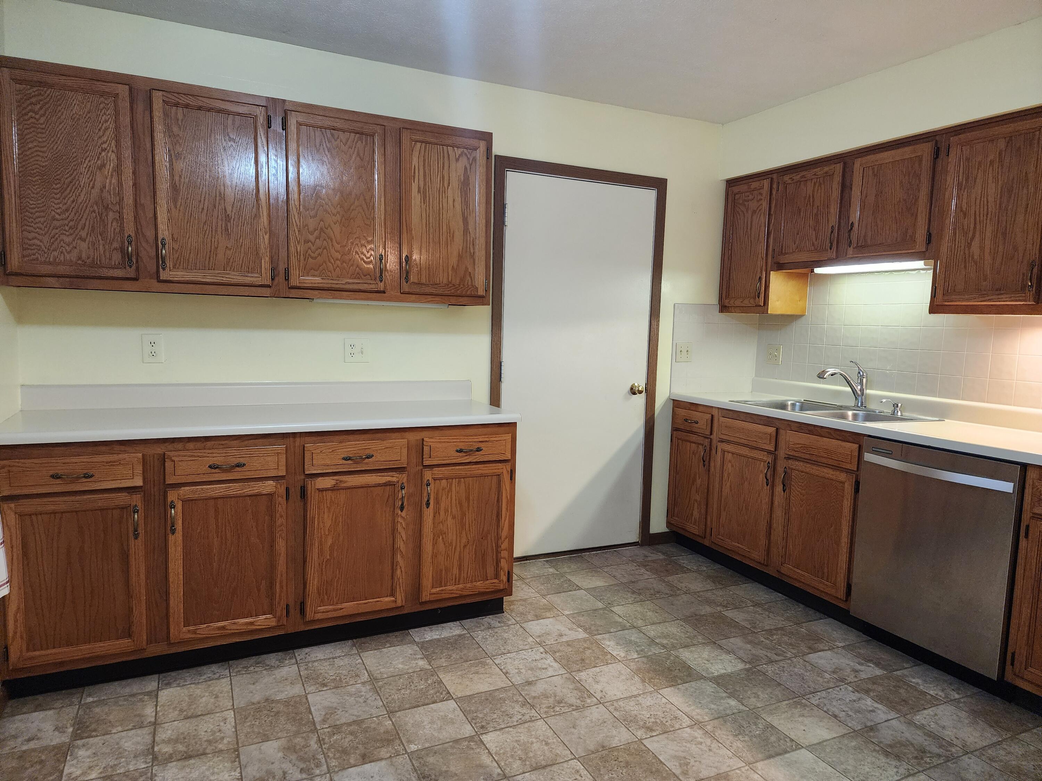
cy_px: 390
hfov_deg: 73.9
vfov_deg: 58.9
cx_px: 521
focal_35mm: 23
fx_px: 692
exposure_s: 1/120
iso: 640
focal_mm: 6.4
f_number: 1.8
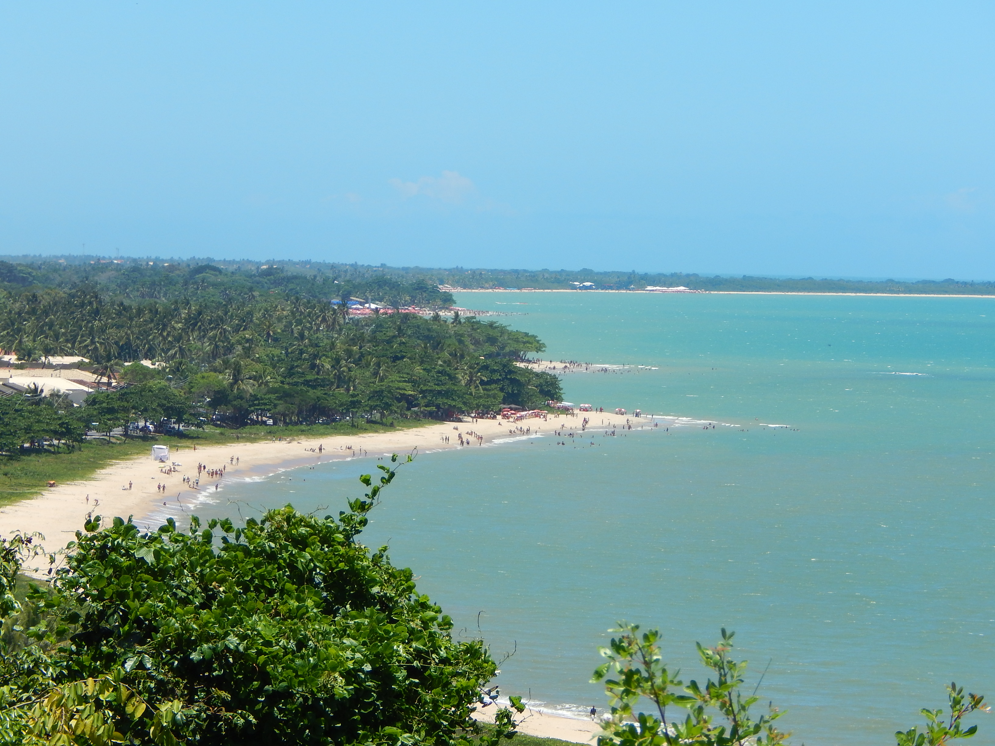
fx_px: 6726
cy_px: 373
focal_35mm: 234
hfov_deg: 8.5
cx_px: 498
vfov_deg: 6.4
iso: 125
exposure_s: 1/640
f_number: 5.6
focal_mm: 41.7
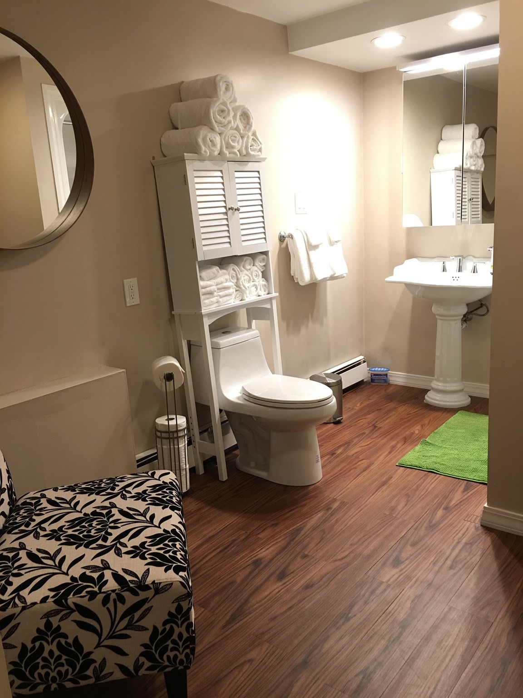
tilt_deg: -12.2
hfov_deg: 48.2
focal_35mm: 29
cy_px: 349
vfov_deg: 61.7
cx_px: 262
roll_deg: +3.6
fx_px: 584
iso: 50
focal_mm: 4.15
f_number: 2.2
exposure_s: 1/15
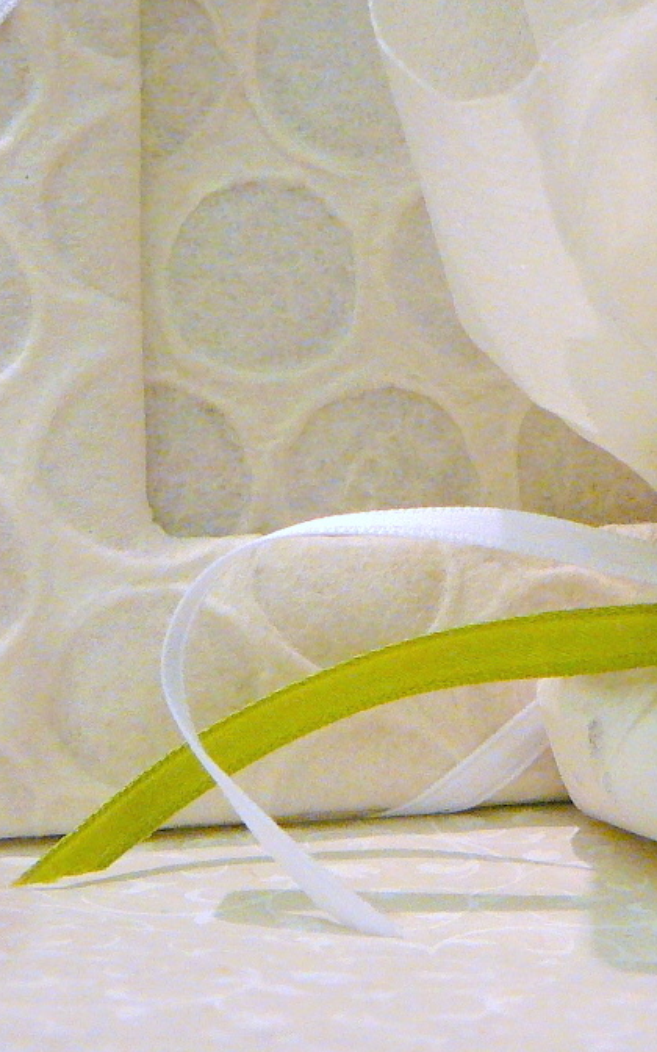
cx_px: 477
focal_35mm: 53
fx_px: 1518
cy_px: 316
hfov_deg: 24.2
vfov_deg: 37.6
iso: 200
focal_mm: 5.2
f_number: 2.8
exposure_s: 1/60
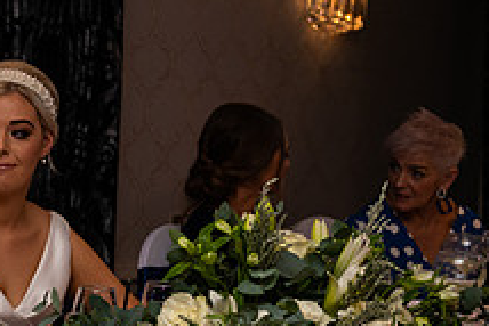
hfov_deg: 15.9
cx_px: -155
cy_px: 199
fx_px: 1658
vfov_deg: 11.2
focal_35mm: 122
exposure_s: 1/160
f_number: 3.5
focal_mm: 45
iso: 640
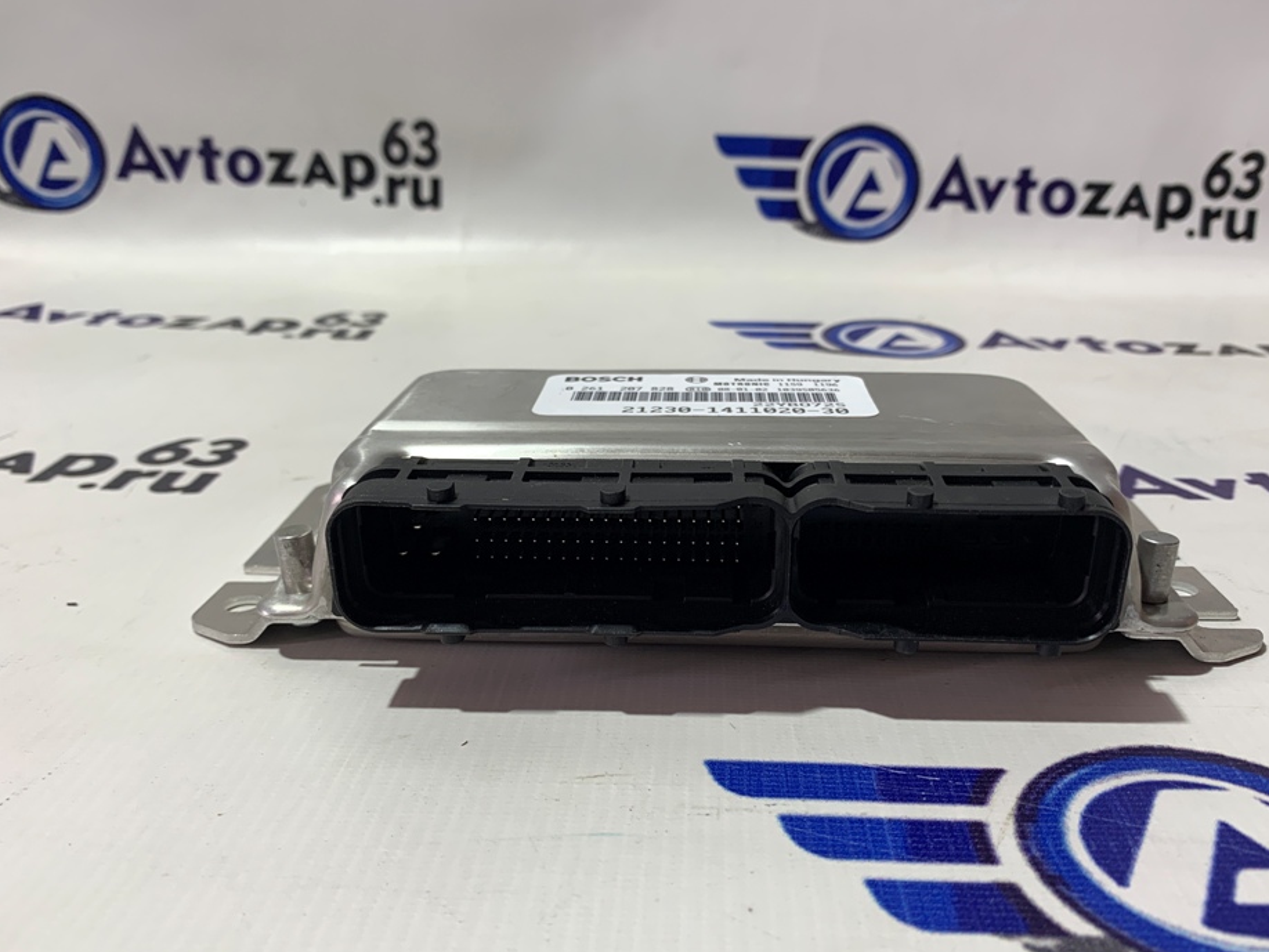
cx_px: 664
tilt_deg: -23.4
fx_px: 1063
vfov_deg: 48.2
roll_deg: -1.4
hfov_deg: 61.6
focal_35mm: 29
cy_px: 529
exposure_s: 1/100
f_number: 1.8
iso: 32
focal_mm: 4.25
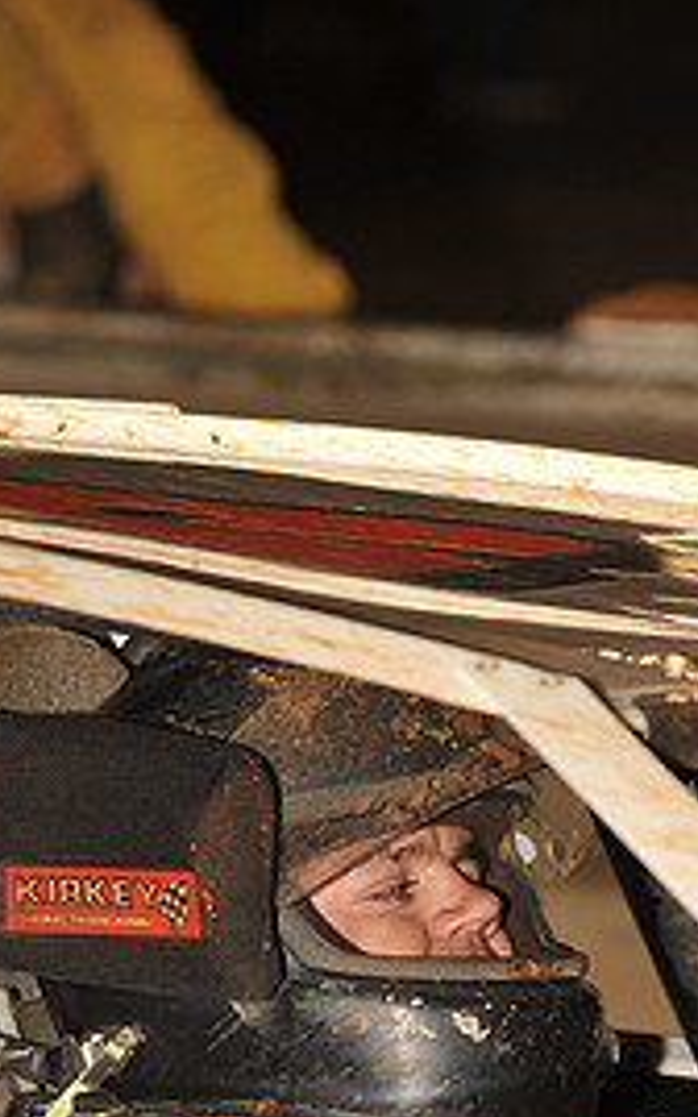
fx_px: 11359
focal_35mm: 373
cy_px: 901
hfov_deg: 3.5
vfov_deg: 5.6
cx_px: 307
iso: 500
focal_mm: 170
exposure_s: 1/250
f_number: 6.3
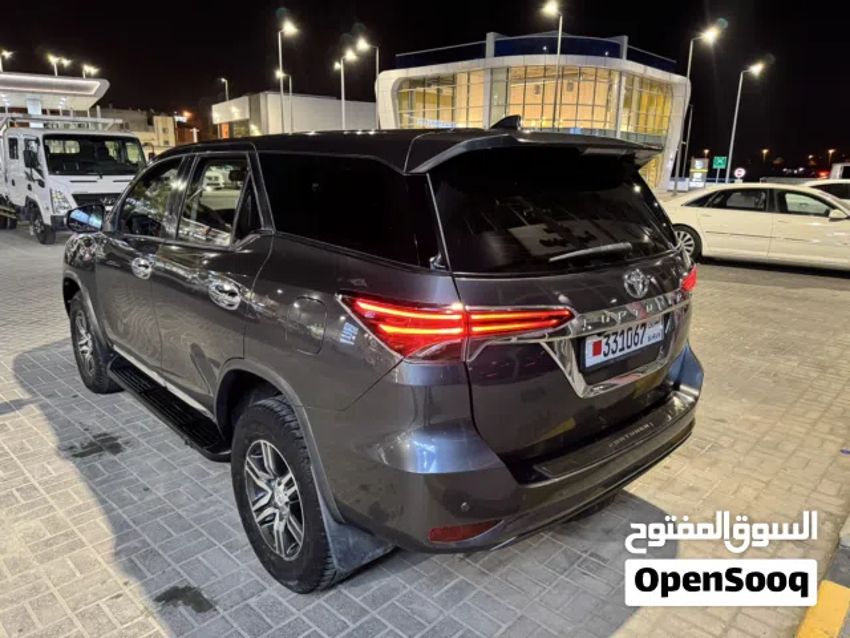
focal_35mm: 24
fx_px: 589
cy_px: 319
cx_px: 425
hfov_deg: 71.6
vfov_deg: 56.8
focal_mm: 6.76
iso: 640
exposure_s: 1/33
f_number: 1.78
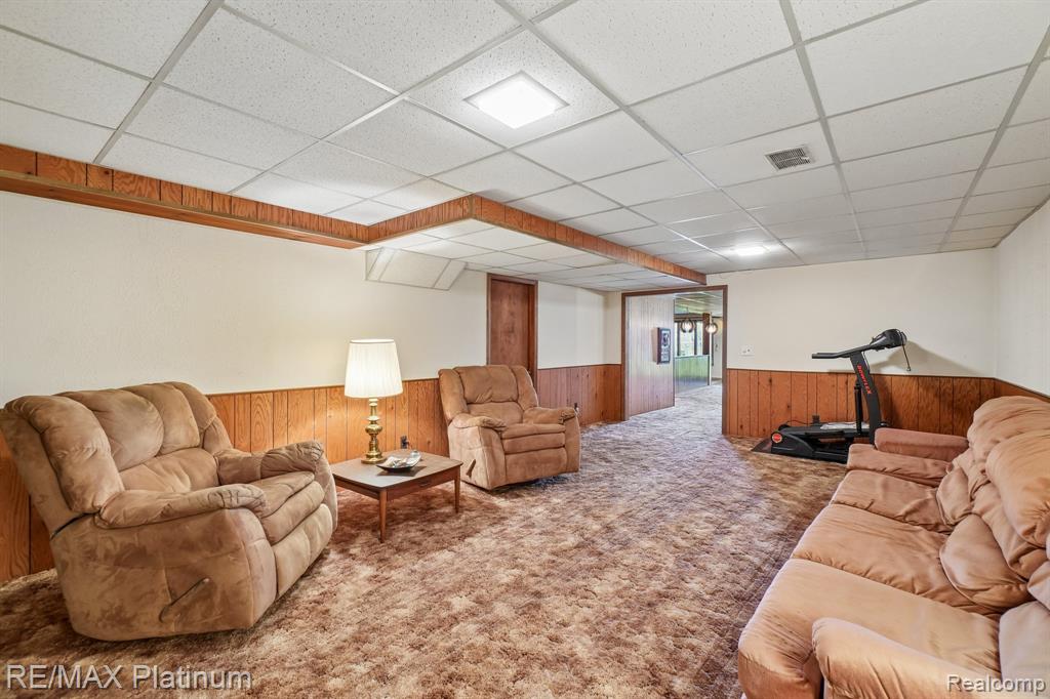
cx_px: 525
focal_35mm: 15
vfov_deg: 77.3
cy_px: 350
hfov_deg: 100.4
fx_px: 437
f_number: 8
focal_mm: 10
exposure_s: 1/3.33
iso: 400
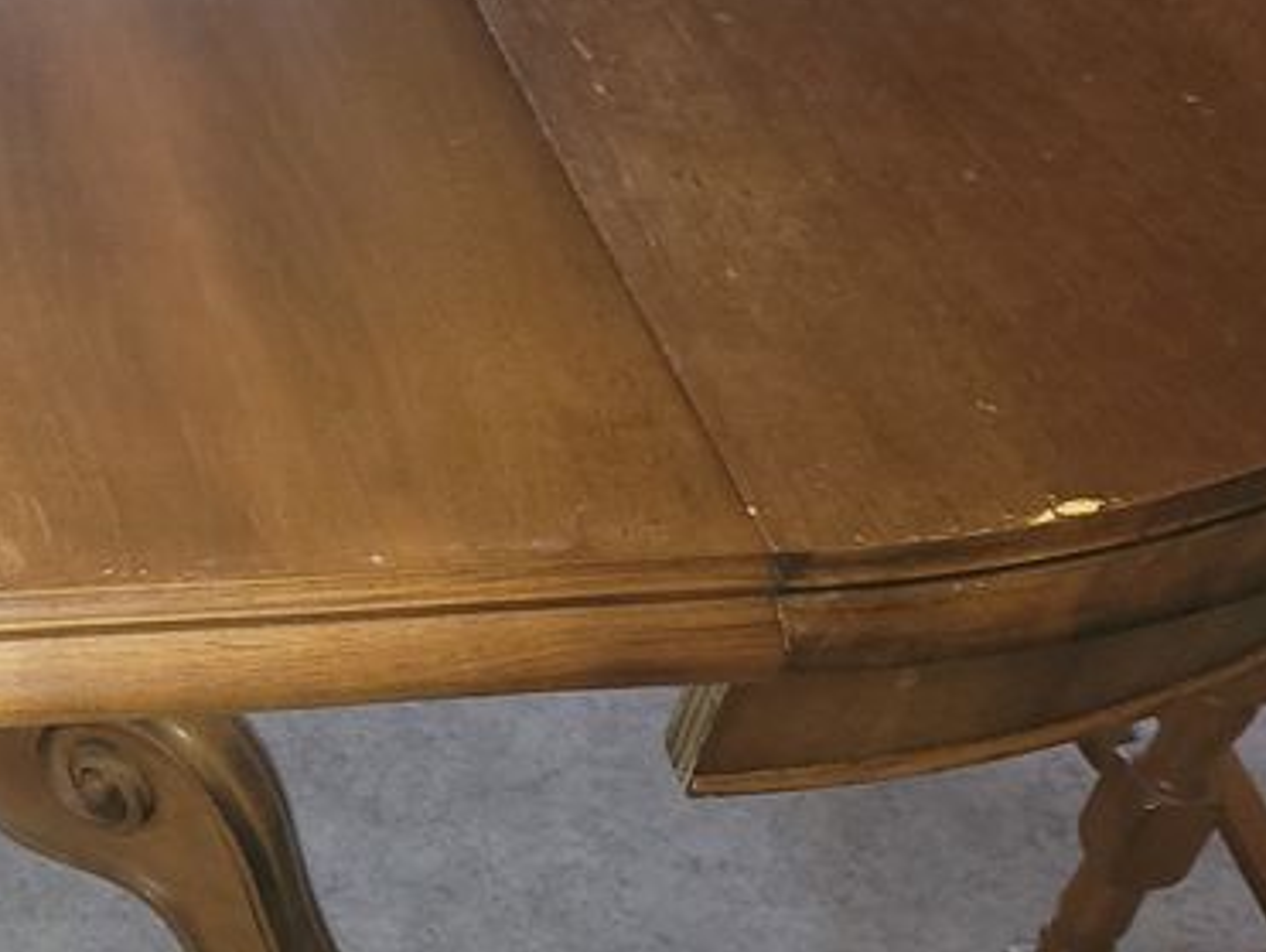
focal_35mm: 70
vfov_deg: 20.9
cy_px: 270
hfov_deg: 25.2
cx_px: -218
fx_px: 2563
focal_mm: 5.4
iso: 125
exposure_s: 1/13
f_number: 1.8
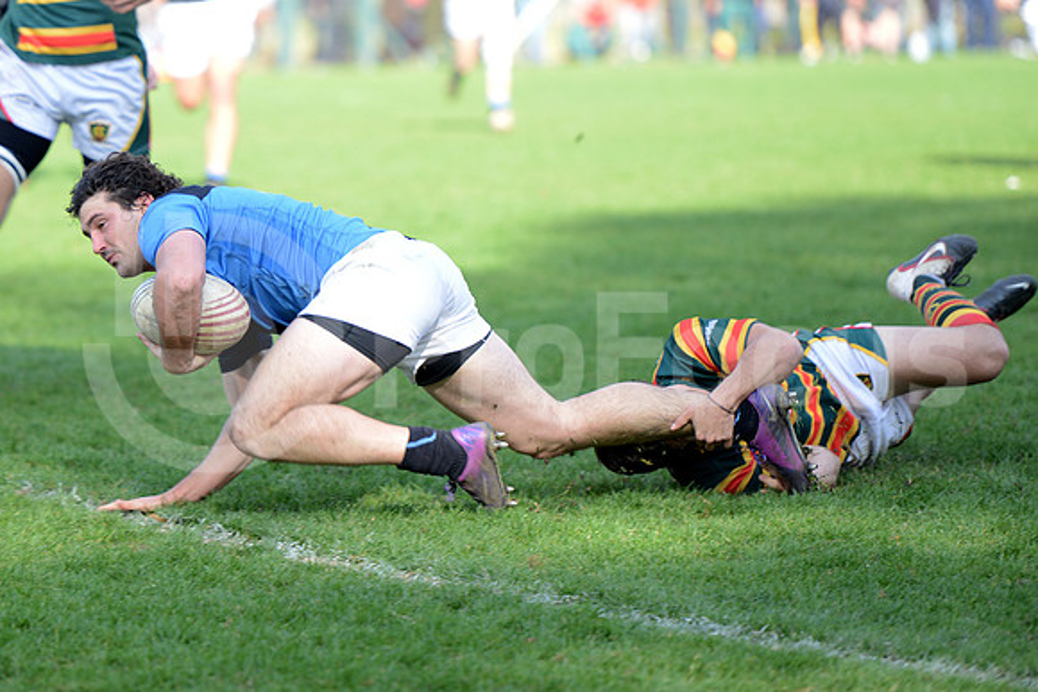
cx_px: 519
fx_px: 5047
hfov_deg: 11.7
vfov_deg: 7.9
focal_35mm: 175
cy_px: 346
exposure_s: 1/500
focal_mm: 175
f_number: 2.8
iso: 250
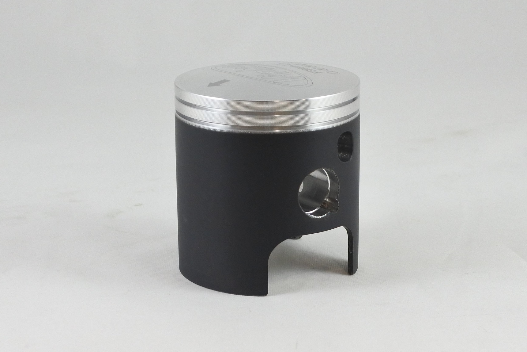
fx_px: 630
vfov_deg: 31.2
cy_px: 176
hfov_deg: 45.4
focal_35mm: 43
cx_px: 268
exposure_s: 1/125
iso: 500
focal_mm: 15.7
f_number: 4.2
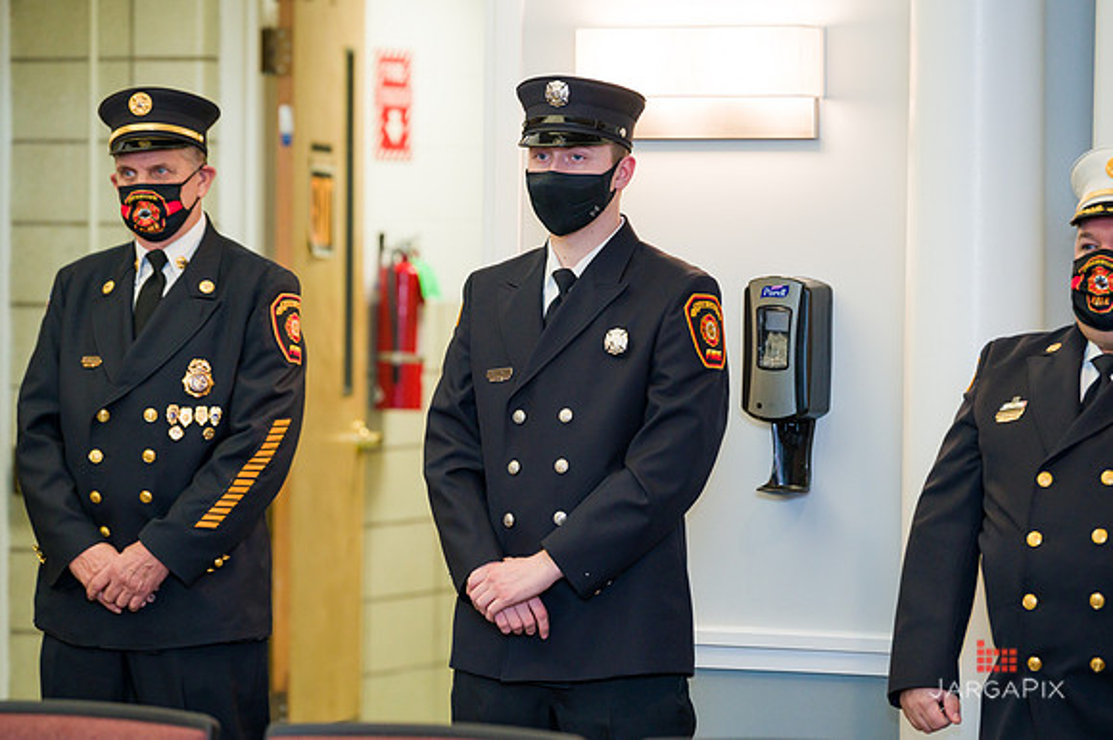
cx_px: 556
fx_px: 5562
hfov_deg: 11.4
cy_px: 370
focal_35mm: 180
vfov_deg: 7.6
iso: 1600
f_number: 4
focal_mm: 180
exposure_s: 1/200
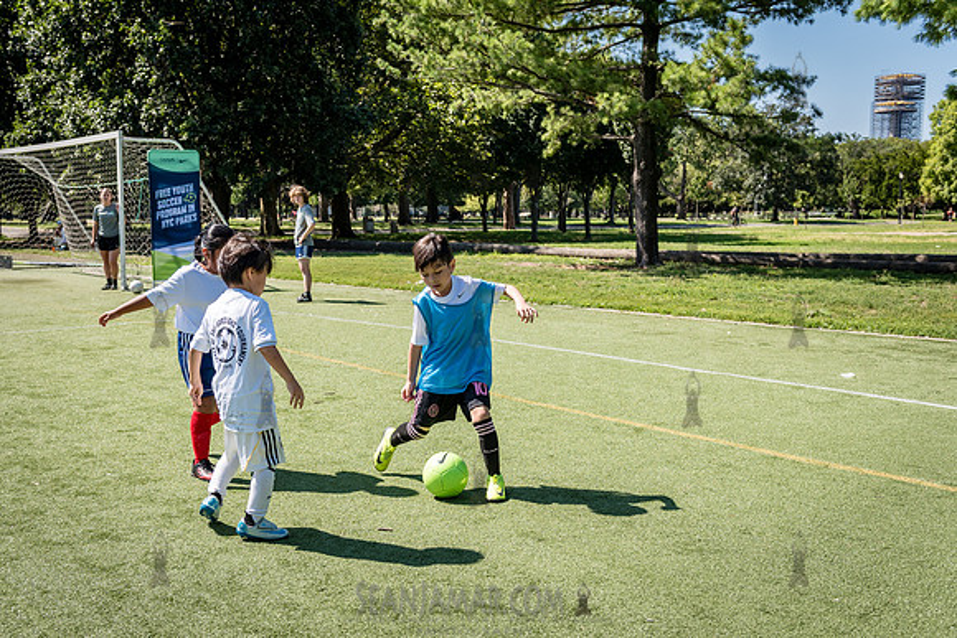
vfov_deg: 33.8
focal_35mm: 39
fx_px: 1048
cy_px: 354
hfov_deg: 49.0
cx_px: 432
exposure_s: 1/1250
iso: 200
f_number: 4
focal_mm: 35
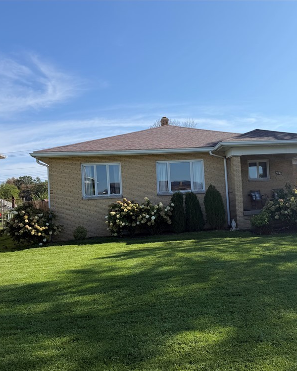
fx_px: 352
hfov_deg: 45.4
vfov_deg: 55.7
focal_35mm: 32
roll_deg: +3.1
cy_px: 189
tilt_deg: +1.9
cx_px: 184
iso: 80
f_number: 1.78
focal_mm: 6.76
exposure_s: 1/3953
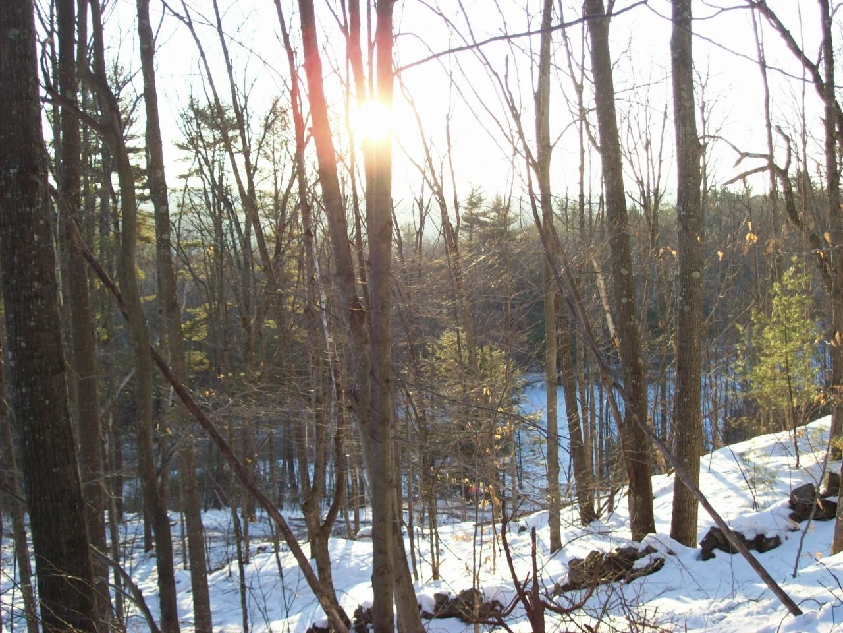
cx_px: 422
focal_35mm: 45
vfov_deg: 32.2
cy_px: 316
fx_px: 1096
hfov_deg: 42.1
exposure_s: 1/139
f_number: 3
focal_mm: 7.6
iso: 80
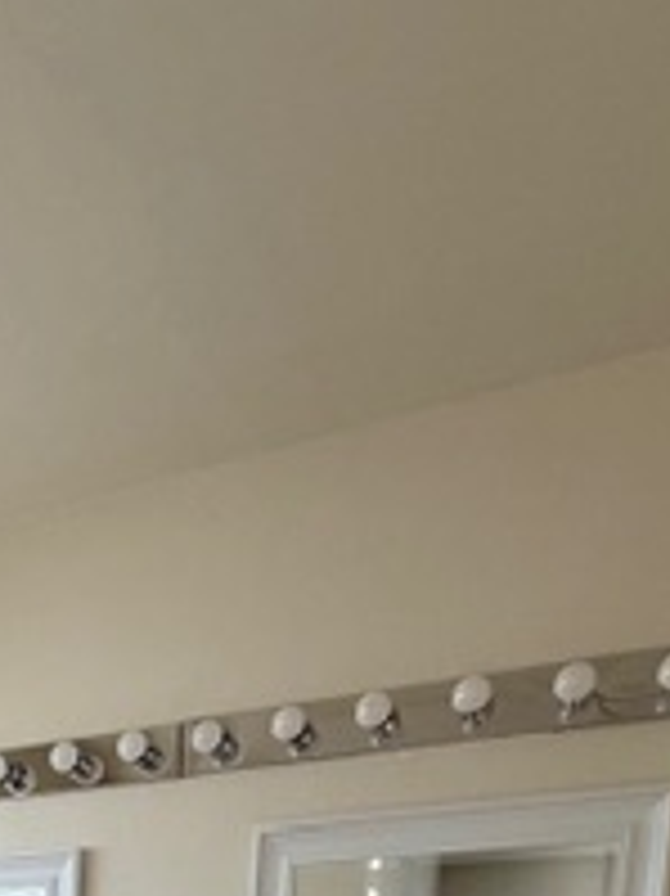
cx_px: -171
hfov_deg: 27.5
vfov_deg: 30.0
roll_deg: +0.6
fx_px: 1163
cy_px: 1256
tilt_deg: -8.2
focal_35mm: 45
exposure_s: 1/102
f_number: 2.2
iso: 320
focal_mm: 2.22
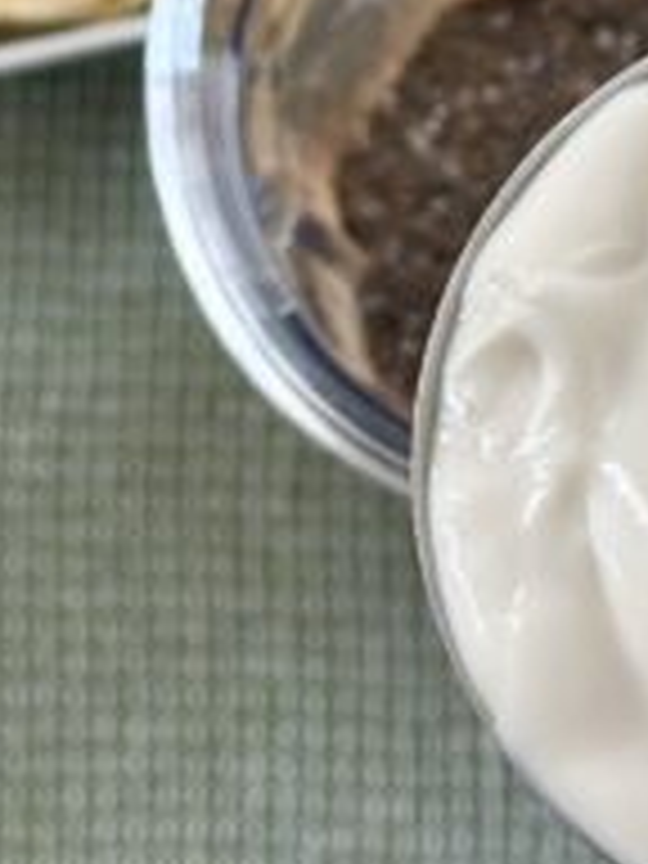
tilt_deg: -78.3
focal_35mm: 125
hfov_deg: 11.8
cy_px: -68
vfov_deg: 15.4
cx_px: 457
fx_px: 3120
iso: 100
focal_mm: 6.86
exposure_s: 1/121
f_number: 1.78
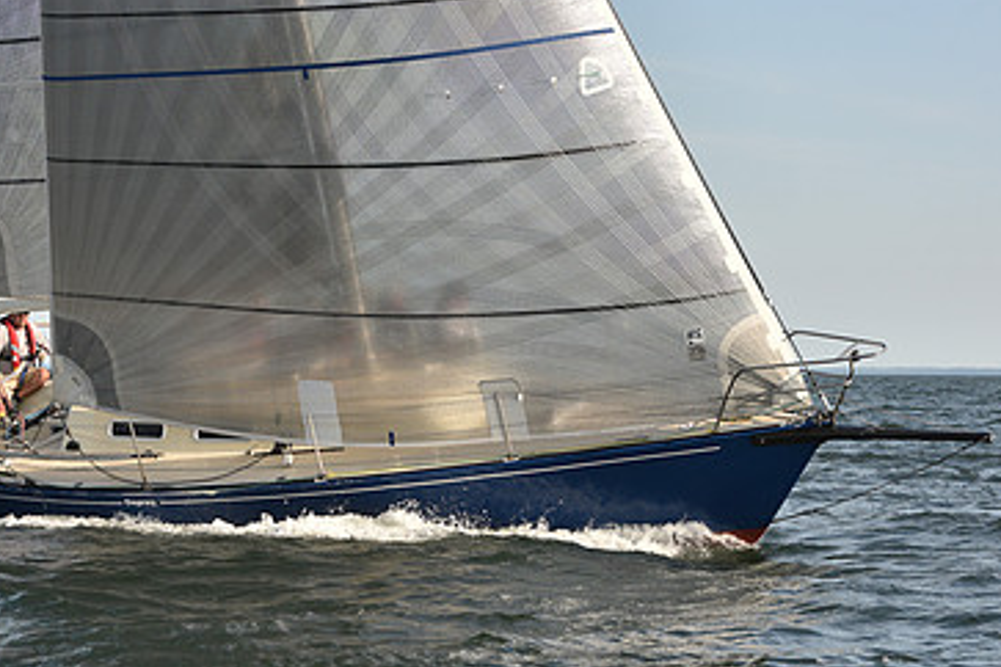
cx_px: 386
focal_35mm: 112
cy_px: 384
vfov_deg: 12.2
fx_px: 3114
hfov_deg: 18.2
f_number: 5
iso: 250
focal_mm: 70
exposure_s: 1/640
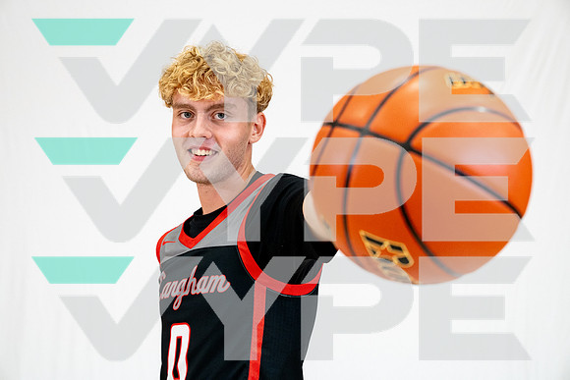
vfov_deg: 21.3
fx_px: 1014
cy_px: 190
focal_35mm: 64
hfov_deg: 31.4
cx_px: 285
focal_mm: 64
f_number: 5
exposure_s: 1/400
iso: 2500
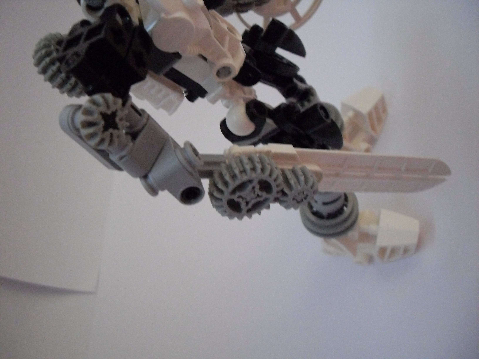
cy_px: 180
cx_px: 240
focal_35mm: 37
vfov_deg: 38.7
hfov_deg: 50.1
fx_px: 512
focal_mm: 6.3
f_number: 2.8
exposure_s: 1/30
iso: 400
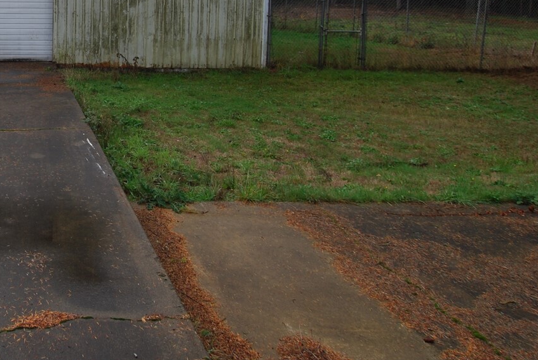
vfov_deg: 35.2
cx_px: 28
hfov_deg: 46.4
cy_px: 48
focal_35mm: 36
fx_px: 539
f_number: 5.6
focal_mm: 12
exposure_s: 1/125
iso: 110
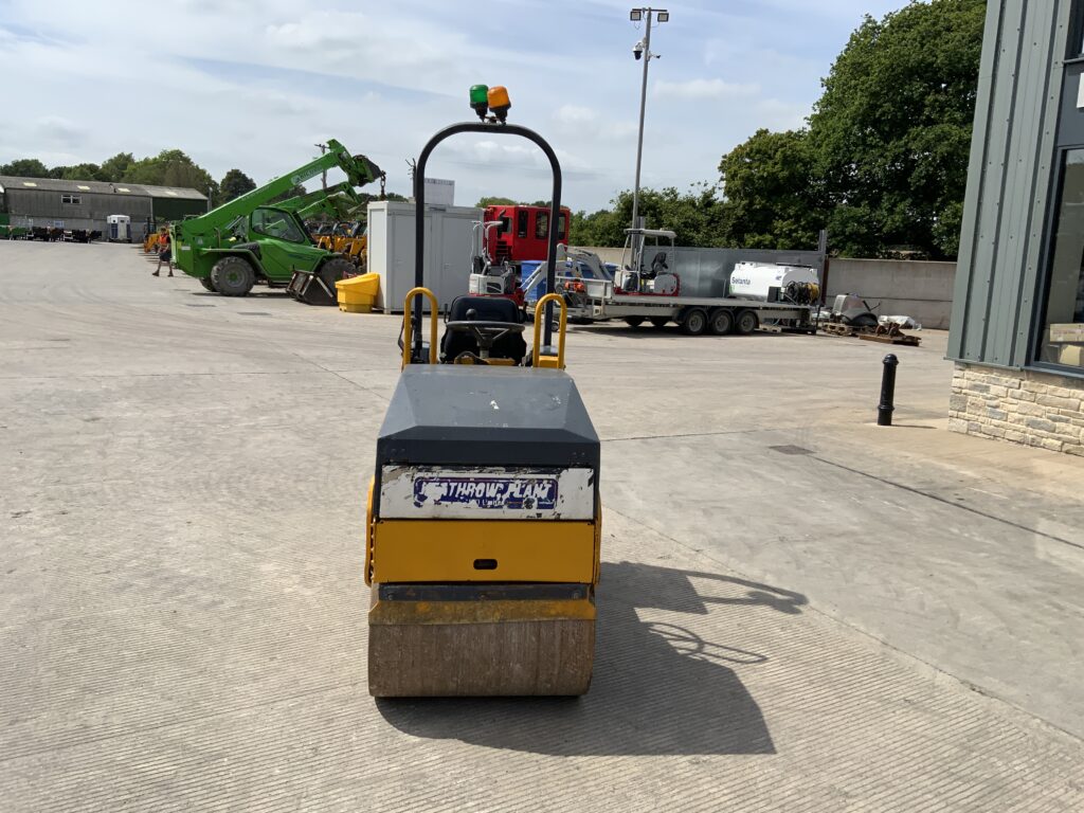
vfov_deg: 48.2
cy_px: 406
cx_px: 542
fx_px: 908
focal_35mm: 29
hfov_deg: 61.7
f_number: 1.8
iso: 16
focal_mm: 3
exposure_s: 1/2959
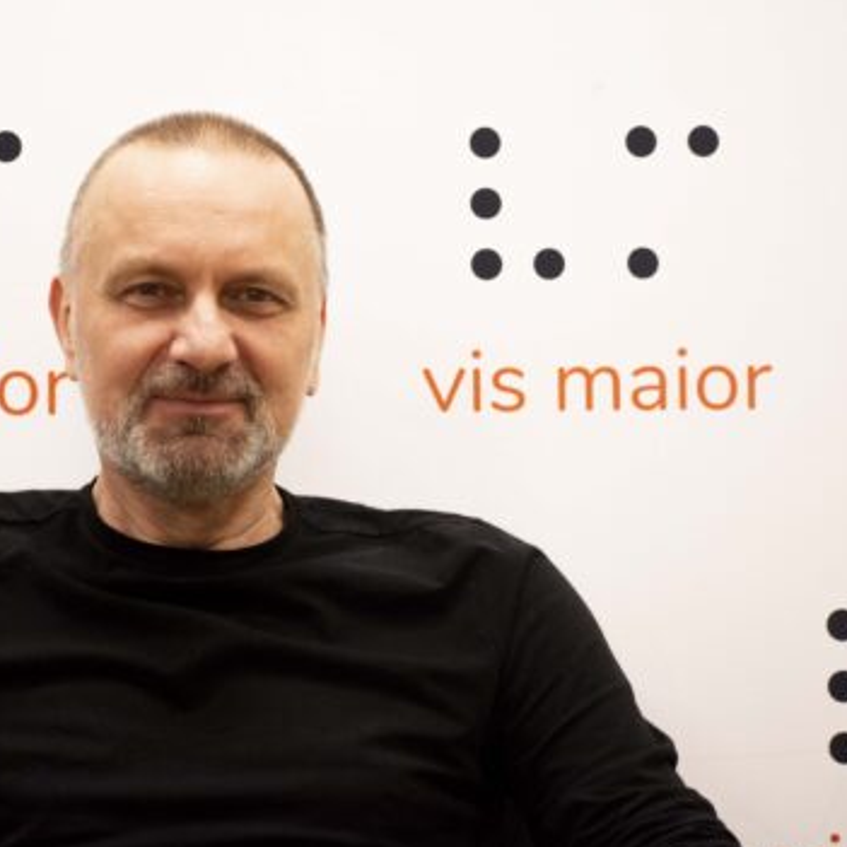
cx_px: 204
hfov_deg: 10.7
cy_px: 397
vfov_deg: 10.7
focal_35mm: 163
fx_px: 4512
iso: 1600
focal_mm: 78
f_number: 7.1
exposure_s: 1/125
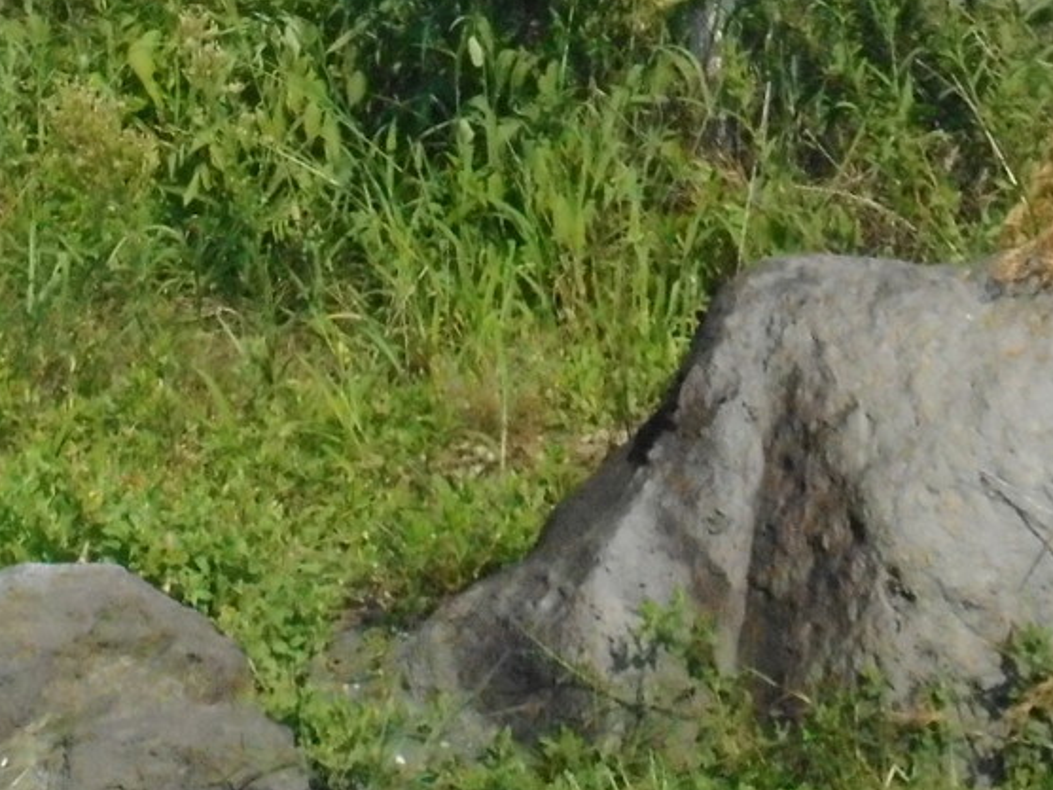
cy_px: -206
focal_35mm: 135
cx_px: 223
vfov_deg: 10.8
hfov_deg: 14.5
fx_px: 4107
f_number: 13.3
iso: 800
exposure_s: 1/800
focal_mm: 7.9
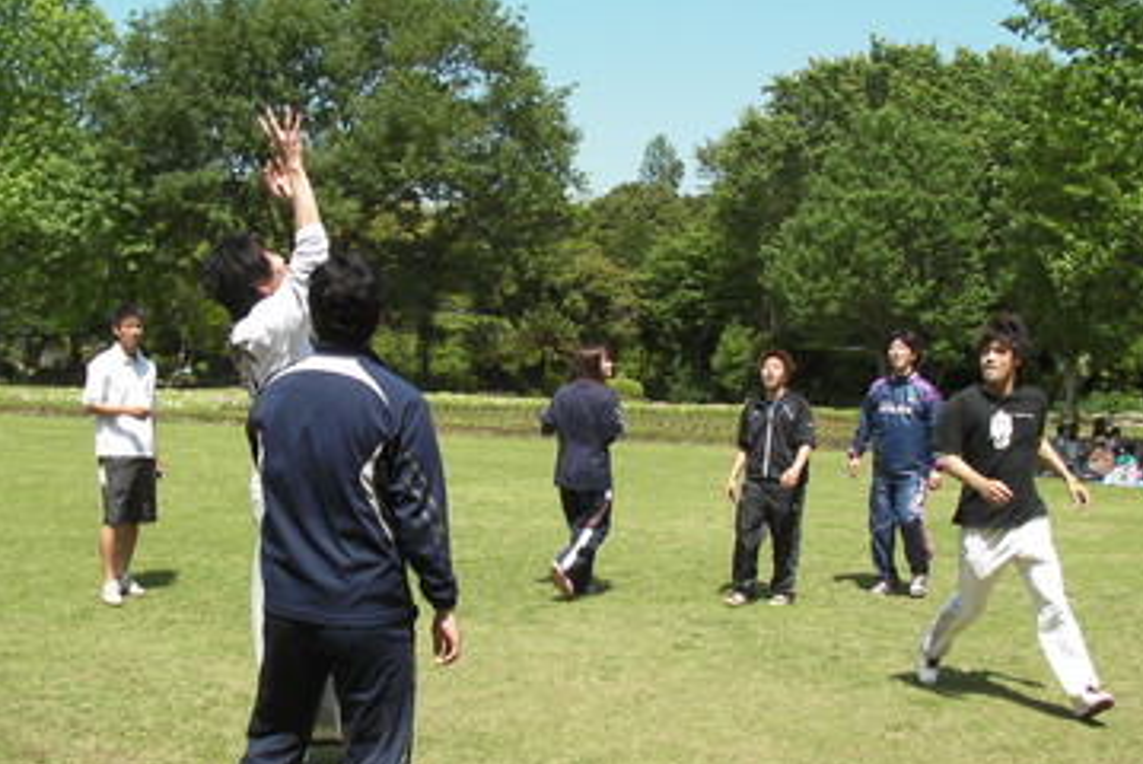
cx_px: 529
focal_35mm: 44
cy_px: 369
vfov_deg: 30.6
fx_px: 1398
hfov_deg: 44.4
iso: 50
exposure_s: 1/291
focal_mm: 6.3
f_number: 4.7
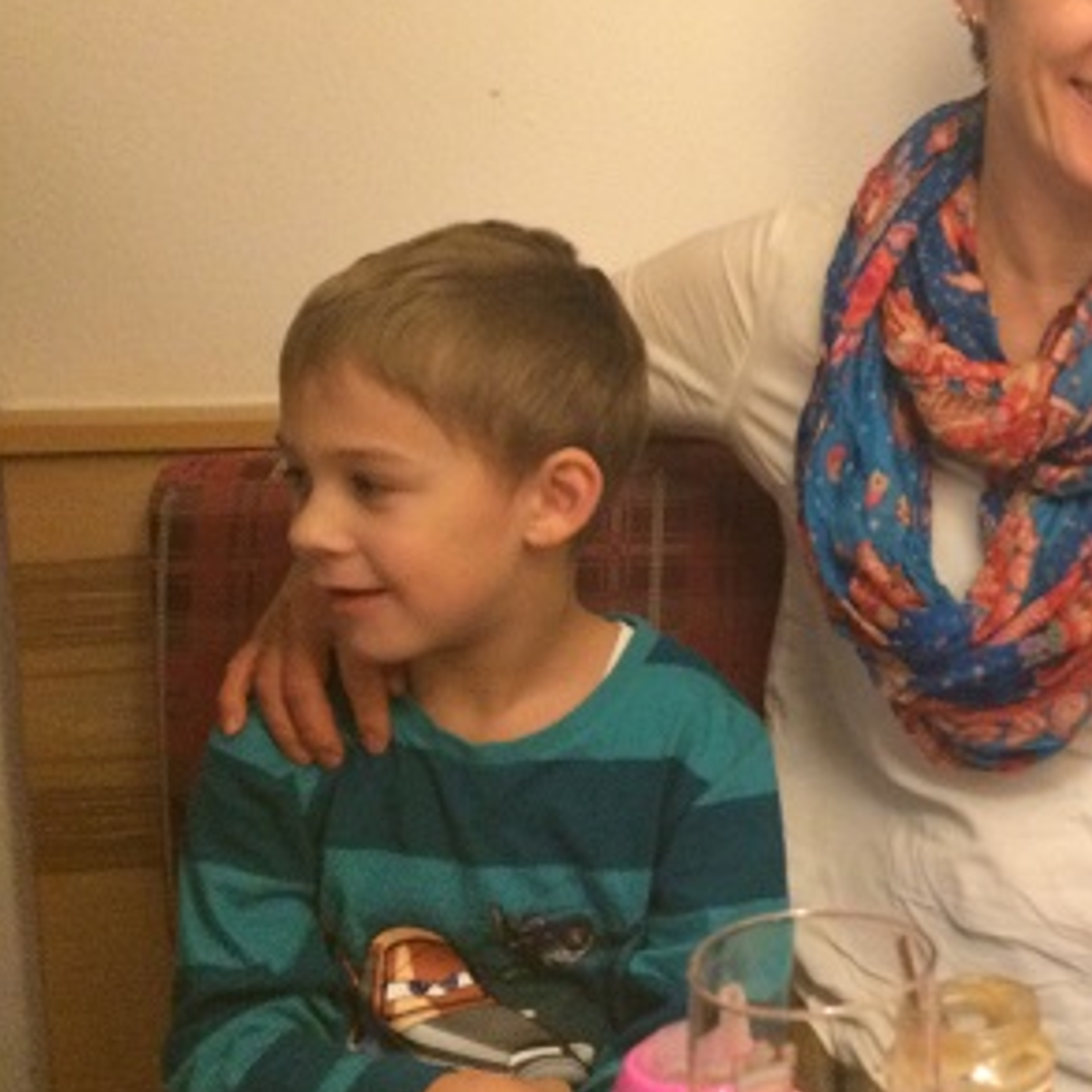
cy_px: 399
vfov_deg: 29.4
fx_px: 2070
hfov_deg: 27.4
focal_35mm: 58
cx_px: 1155
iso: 320
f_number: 2.2
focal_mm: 4.12
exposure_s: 1/20
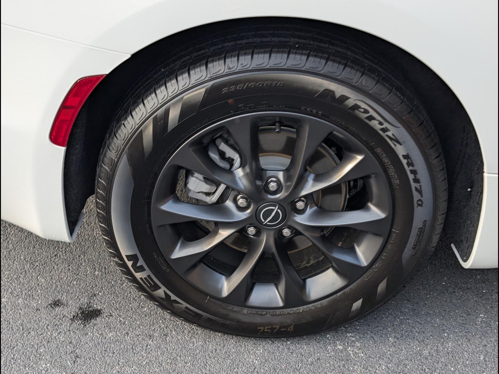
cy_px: 187
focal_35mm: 49
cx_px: 250
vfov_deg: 29.7
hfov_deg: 38.9
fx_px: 706
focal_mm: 6.9
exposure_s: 1/156
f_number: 1.68
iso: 21
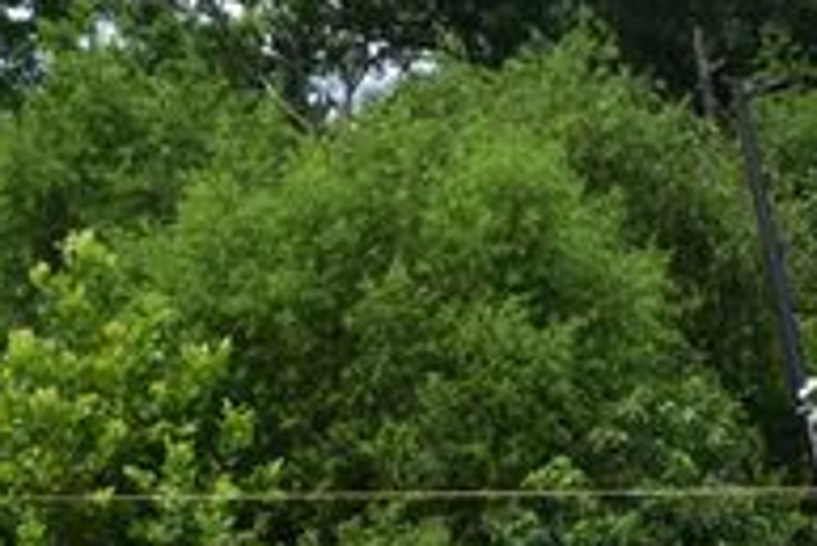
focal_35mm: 224
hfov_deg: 9.2
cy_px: 885
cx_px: 284
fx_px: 5079
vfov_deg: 6.1
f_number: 11
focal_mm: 45
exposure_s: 1/500
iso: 320
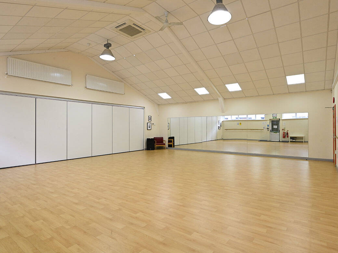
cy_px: 128
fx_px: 195
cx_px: 179
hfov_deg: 81.6
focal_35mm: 20
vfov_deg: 66.0
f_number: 10
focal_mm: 18
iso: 1000
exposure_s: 1/50
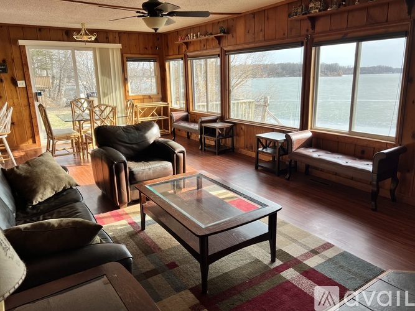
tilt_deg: -14.4
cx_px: 208
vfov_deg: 53.0
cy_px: 156
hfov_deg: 67.3
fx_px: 312
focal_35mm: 26
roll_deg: +1.3
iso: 50
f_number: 1.5
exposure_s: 1/367
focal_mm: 5.7
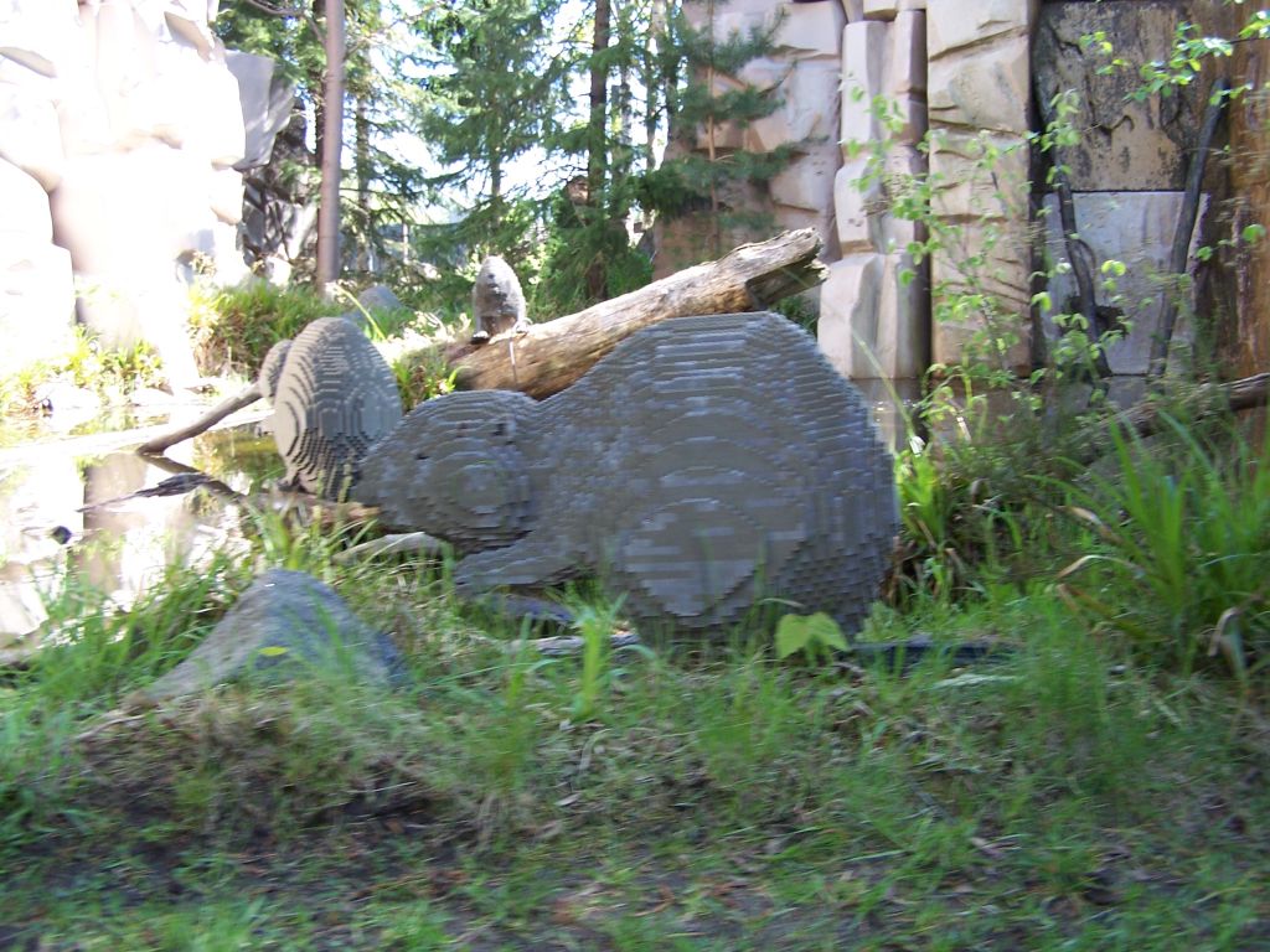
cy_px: 476
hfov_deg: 49.0
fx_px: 1394
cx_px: 635
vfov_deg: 37.7
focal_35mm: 38
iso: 80
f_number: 2.8
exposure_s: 1/90
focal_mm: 6.3
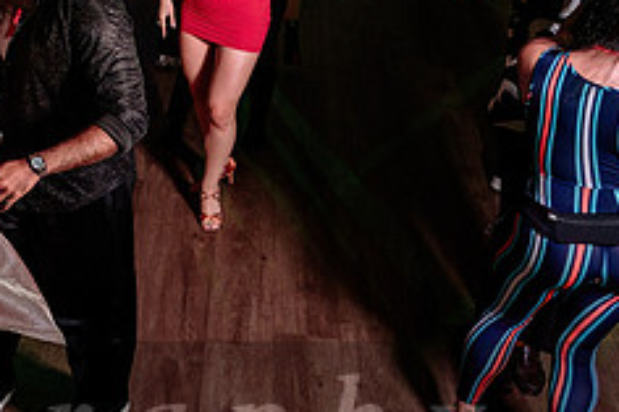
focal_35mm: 71
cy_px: 105
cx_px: -81
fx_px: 1220
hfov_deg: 26.0
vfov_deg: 19.0
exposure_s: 1/100
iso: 800
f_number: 3.2
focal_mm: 27
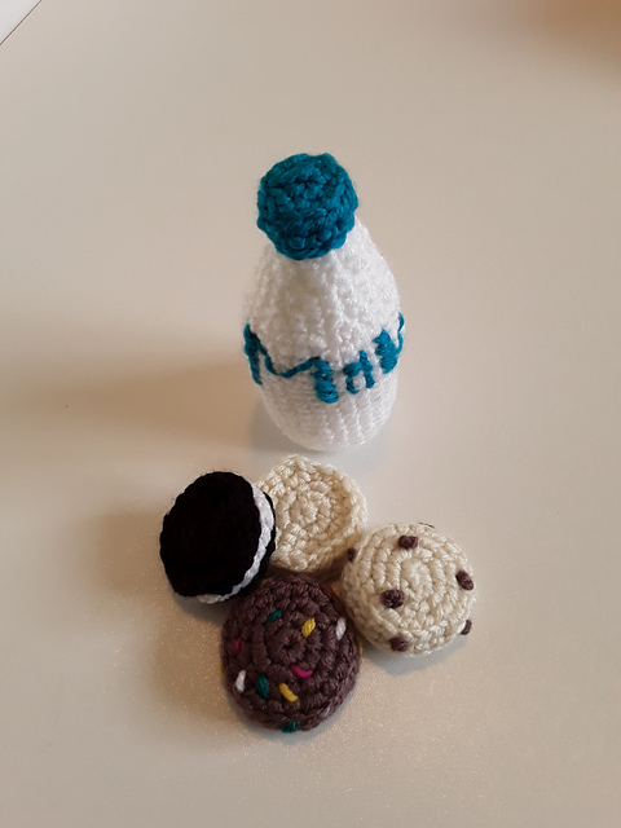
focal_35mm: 27
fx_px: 646
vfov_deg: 65.3
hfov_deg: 51.4
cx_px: 310
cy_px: 414
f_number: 1.9
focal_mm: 2.91
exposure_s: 1/60
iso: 50
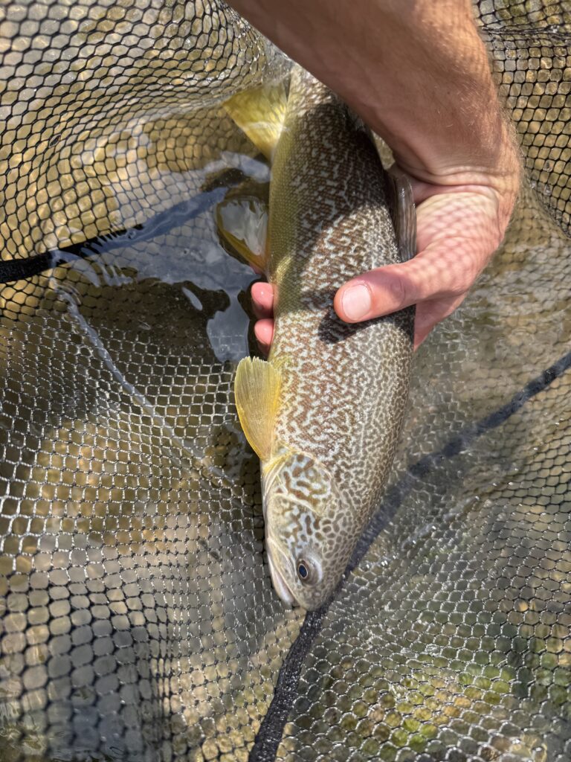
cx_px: 286
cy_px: 381
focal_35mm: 24
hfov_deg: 56.8
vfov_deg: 71.6
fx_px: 528
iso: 80
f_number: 1.78
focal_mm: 6.76
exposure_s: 1/1553
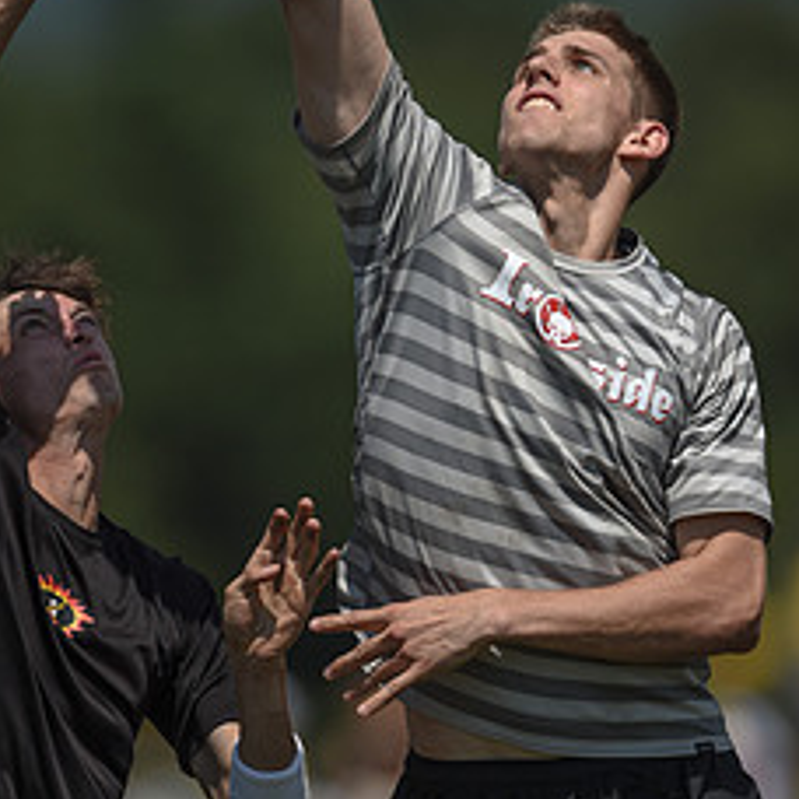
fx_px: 17523
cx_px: 345
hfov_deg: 2.6
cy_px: 343
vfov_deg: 2.6
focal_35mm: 671
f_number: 2.8
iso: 200
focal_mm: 400
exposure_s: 1/8000
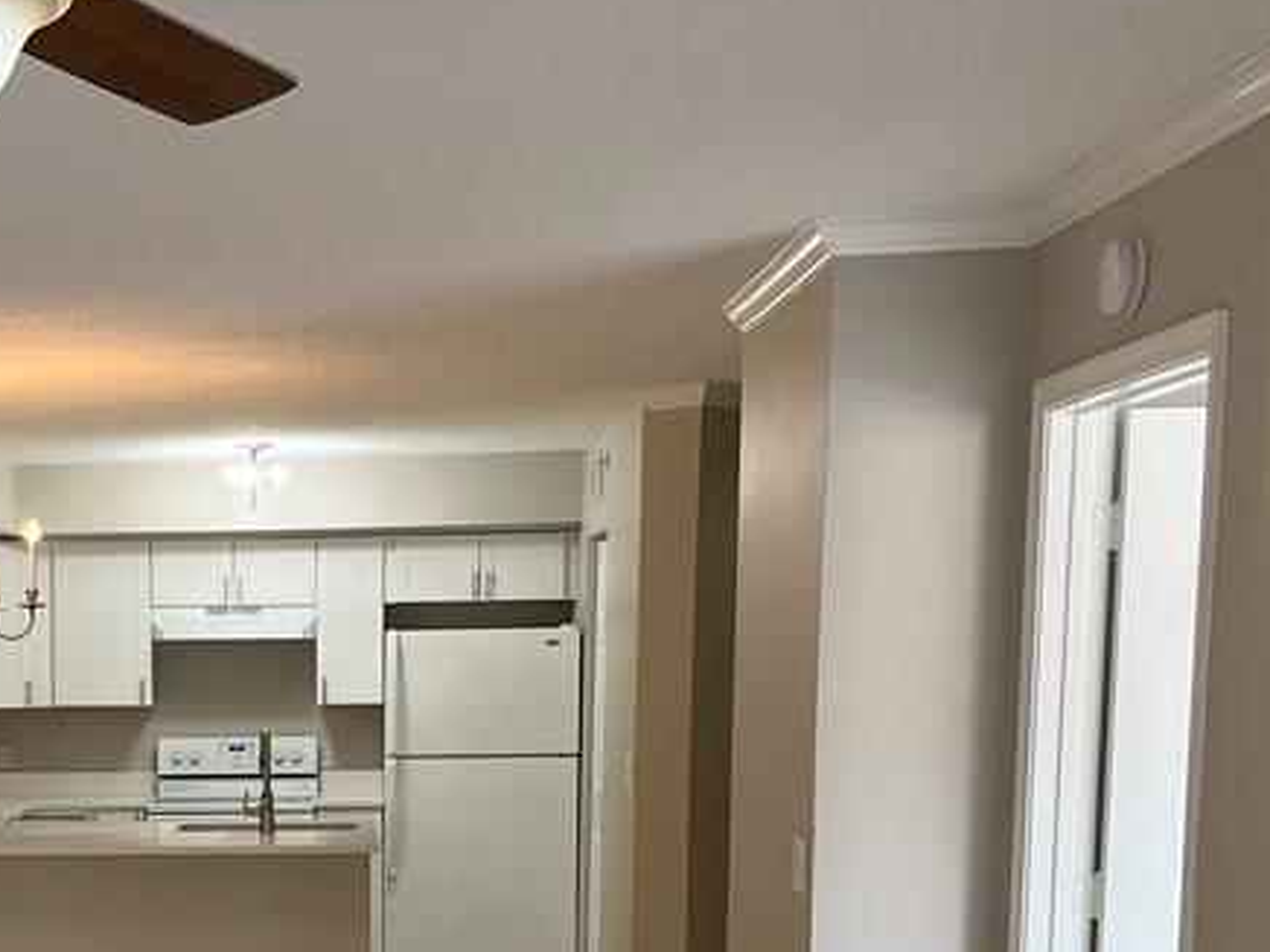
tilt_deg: -7.5
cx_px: 93
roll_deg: +0.6
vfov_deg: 23.1
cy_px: 937
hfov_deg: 30.1
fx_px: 2238
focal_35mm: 61
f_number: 1.6
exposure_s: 1/121
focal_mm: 5.1
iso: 125
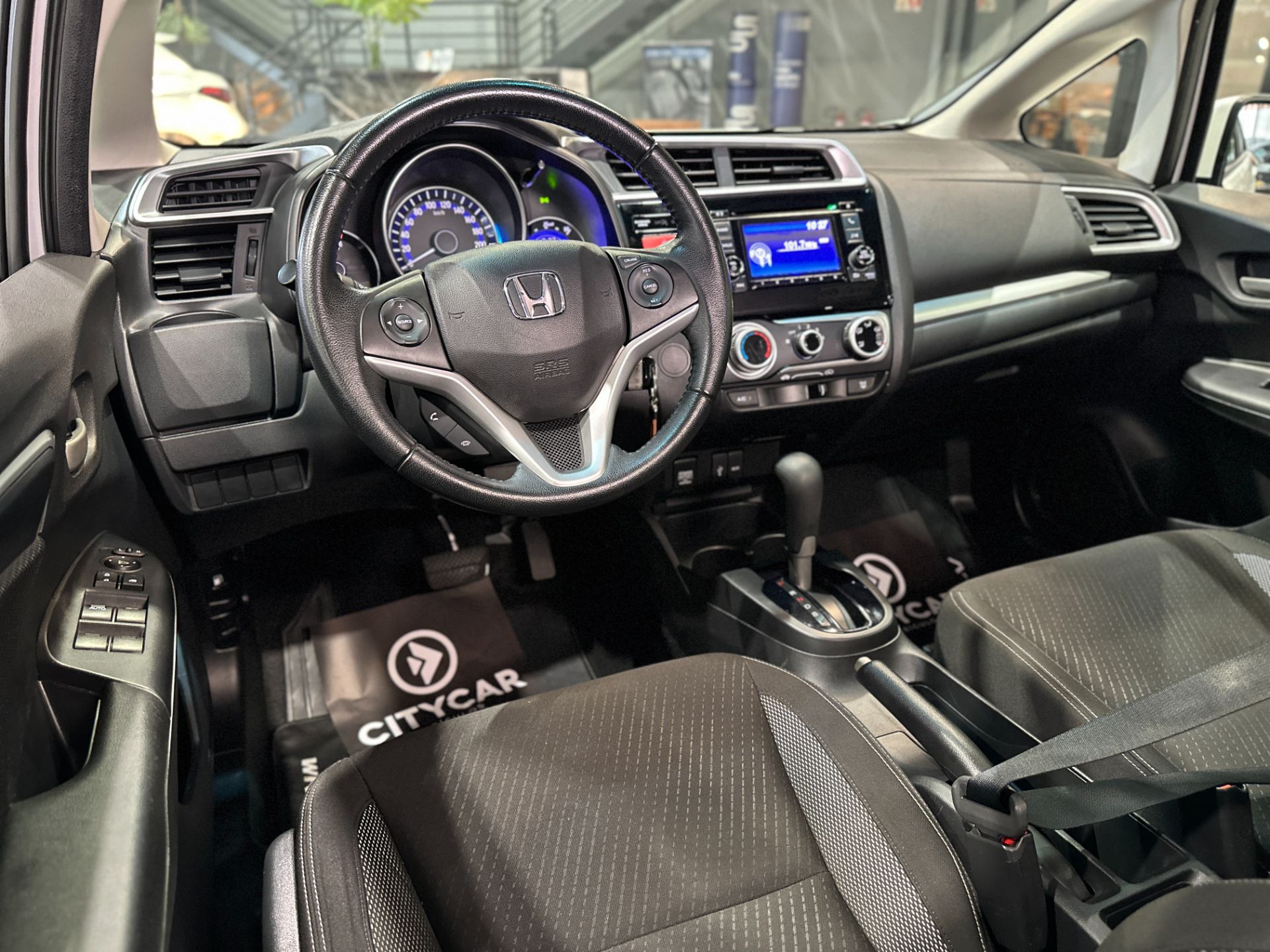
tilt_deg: -25.5
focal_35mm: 24
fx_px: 881
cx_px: 635
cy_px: 476
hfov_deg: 71.6
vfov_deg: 56.8
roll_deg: -0.2
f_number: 1.78
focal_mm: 6.86
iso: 1000
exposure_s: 1/40
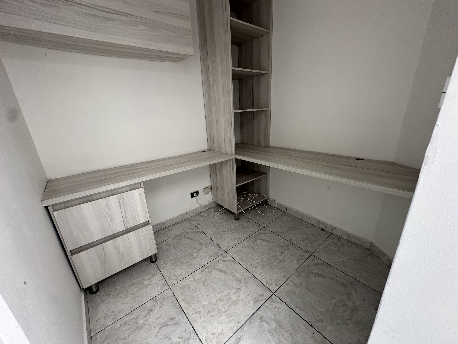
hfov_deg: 102.1
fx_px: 185
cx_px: 229
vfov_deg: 85.7
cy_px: 172
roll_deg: +3.0
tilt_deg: -19.2
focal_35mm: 14
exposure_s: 1/99
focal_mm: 2.22
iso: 160
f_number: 2.2
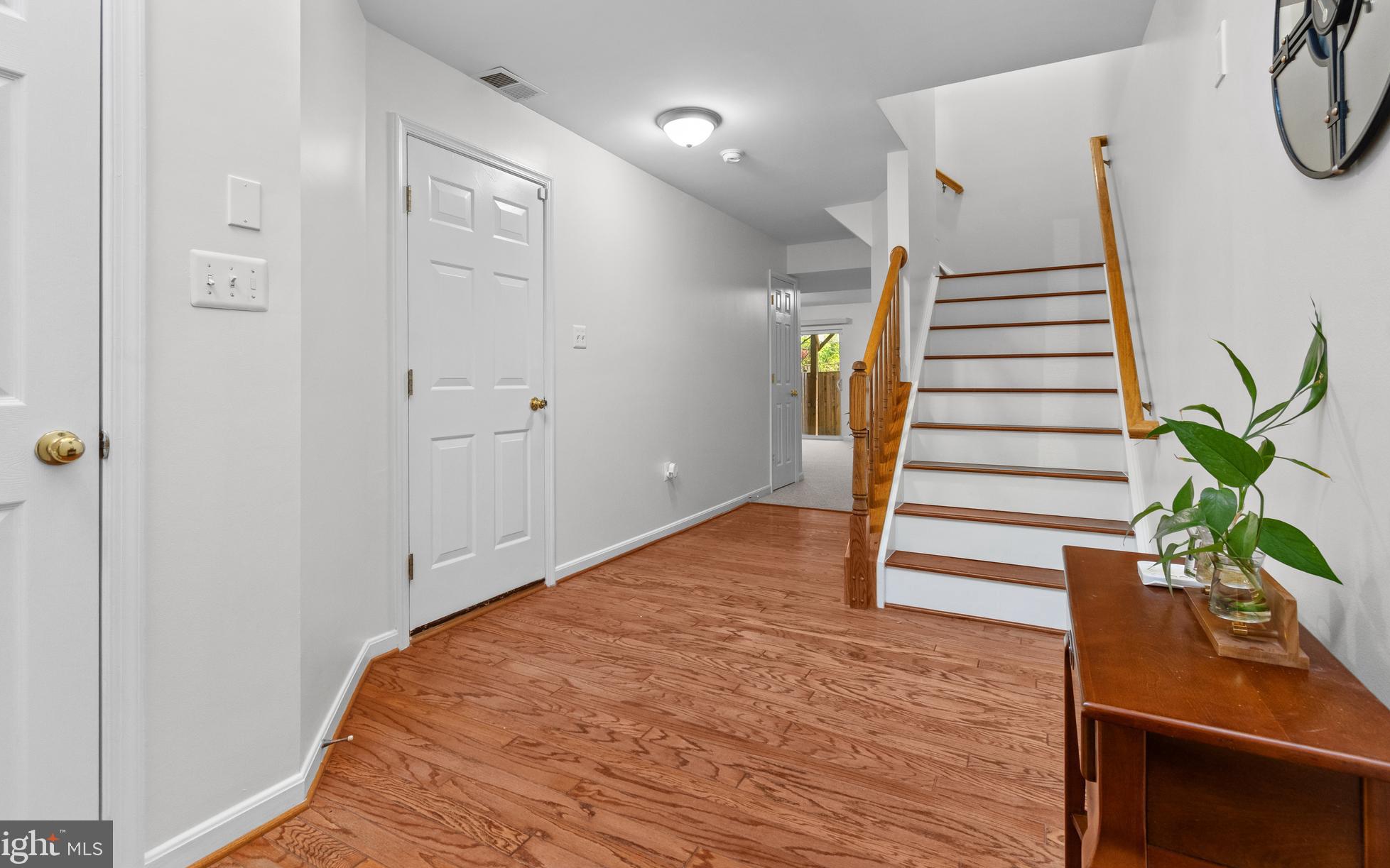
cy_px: 388
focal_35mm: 16
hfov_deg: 97.8
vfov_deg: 71.0
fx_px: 606
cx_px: 683
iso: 250
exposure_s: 1/1.25
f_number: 8
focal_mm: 10
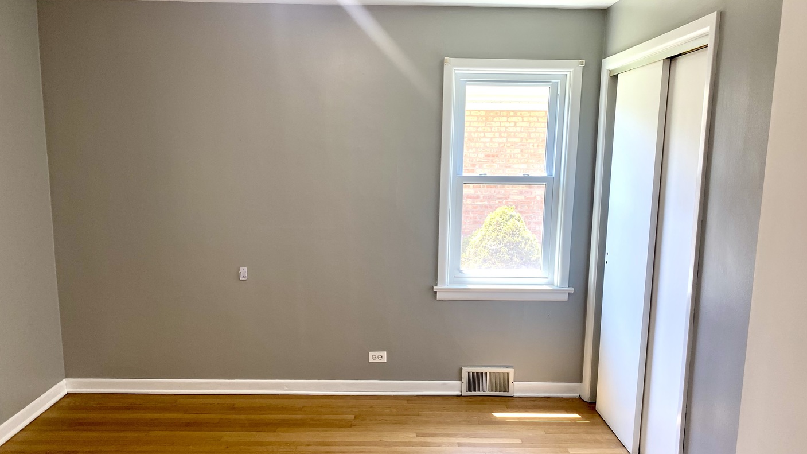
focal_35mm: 29
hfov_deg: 66.1
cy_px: 253
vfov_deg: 40.1
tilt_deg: -11.0
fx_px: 620
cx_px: 404
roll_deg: -1.5
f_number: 1.8
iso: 100
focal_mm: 4.25
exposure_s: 1/120
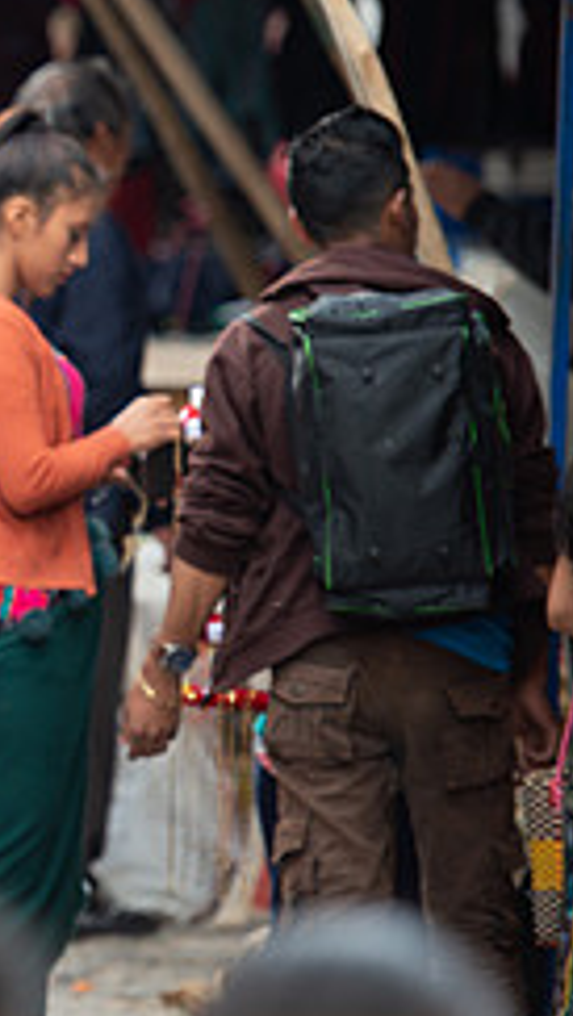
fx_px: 11109
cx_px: -615
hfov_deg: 2.9
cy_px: 295
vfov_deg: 5.2
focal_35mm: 412
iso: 160
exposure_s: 1/160
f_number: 2.8
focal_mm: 165
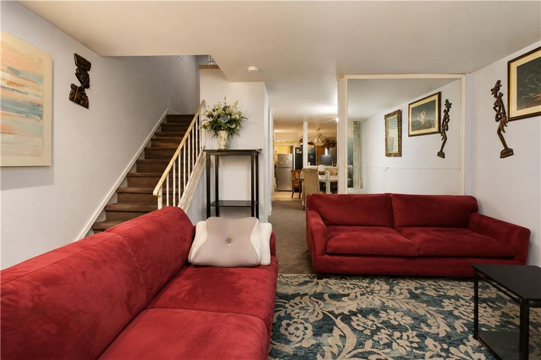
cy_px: 180
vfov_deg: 77.3
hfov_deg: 100.4
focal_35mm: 15
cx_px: 270
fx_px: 225
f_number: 8
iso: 2000
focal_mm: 10
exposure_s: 1/60
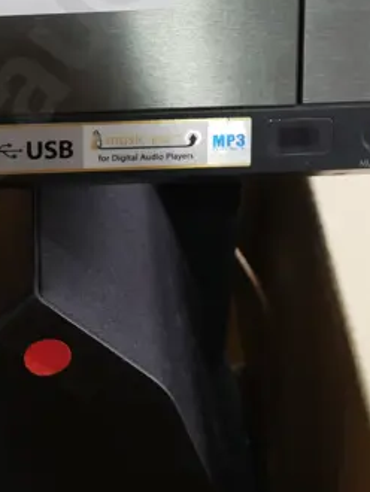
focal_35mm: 93
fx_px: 1324
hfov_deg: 15.8
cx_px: 80
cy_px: 19
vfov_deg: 20.5
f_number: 3.6
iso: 400
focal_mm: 15
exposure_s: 1/60
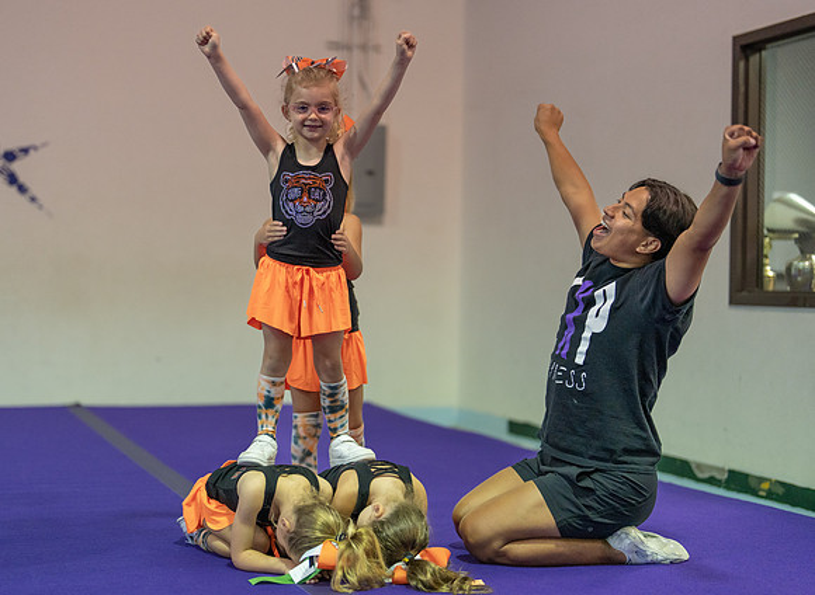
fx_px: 1320
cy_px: 279
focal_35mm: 57
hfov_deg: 34.2
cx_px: 340
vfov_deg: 25.4
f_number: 1.2
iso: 1250
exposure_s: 1/640
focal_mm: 50
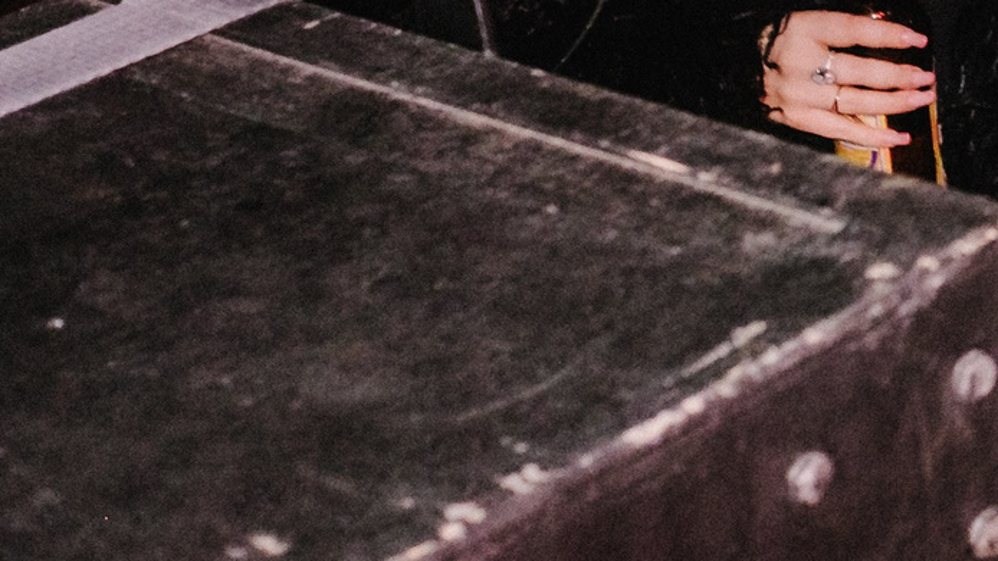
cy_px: -654
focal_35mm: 161
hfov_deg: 12.3
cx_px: 1781
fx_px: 4260
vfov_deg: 7.2
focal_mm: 25
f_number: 3.2
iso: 1000
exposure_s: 1/125
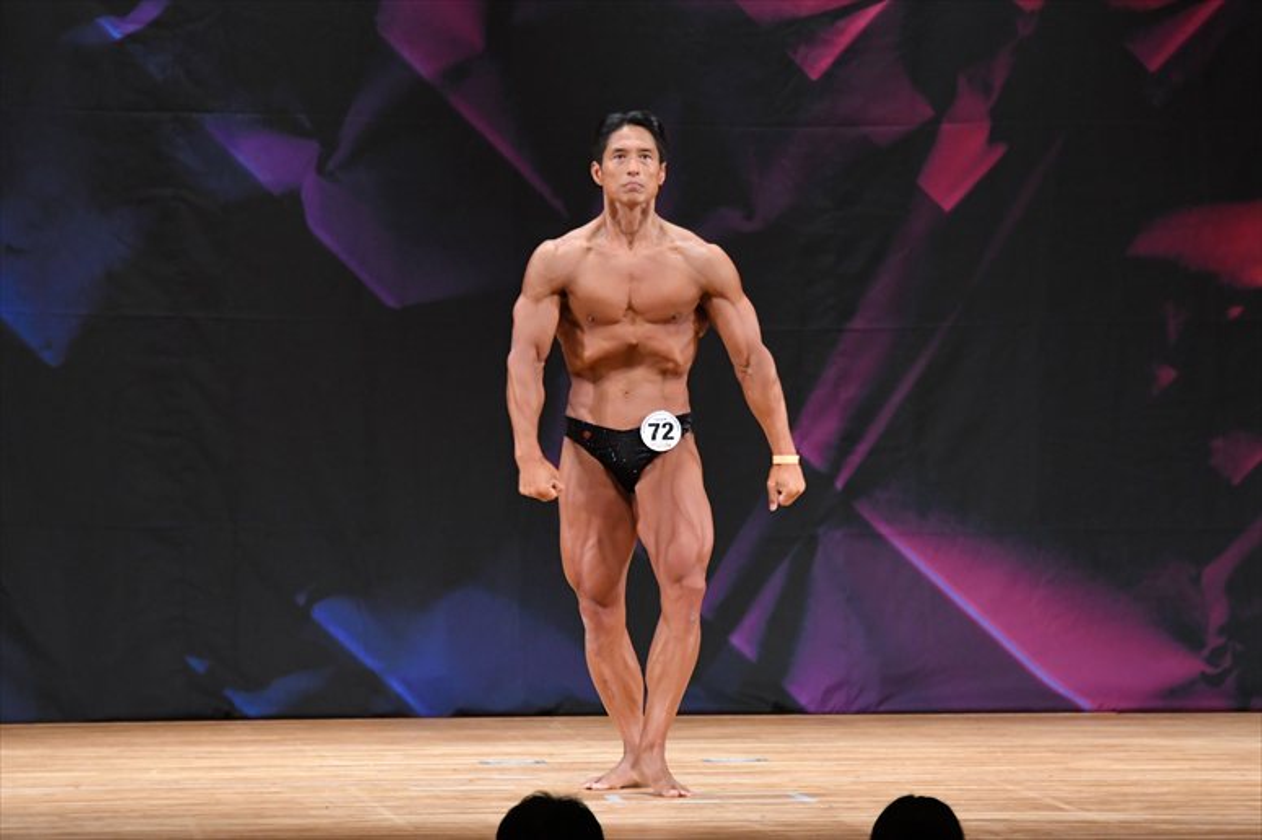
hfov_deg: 8.1
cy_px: 420
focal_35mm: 255
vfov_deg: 5.4
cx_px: 631
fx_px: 8935
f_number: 5.6
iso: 3200
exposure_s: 1/400
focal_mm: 170
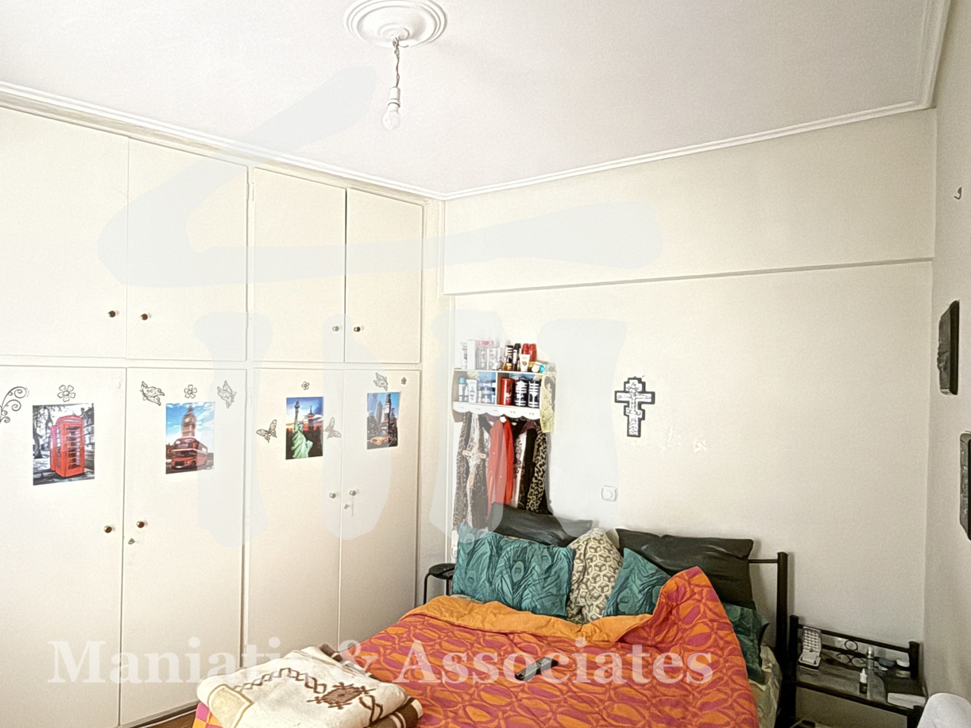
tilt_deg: +1.8
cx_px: 377
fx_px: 617
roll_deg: -1.1
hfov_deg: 75.3
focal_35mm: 22
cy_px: 375
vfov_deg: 61.1
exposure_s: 1/60
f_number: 2.2
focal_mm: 2.22
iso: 1000
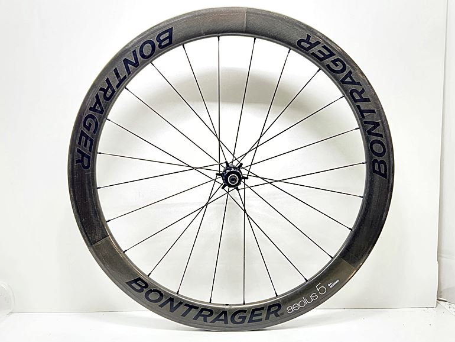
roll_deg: -0.9
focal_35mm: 27
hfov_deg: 65.3
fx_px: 355
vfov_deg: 51.4
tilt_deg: -5.7
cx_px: 222
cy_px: 168
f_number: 1.8
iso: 500
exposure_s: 1/25
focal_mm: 4.25
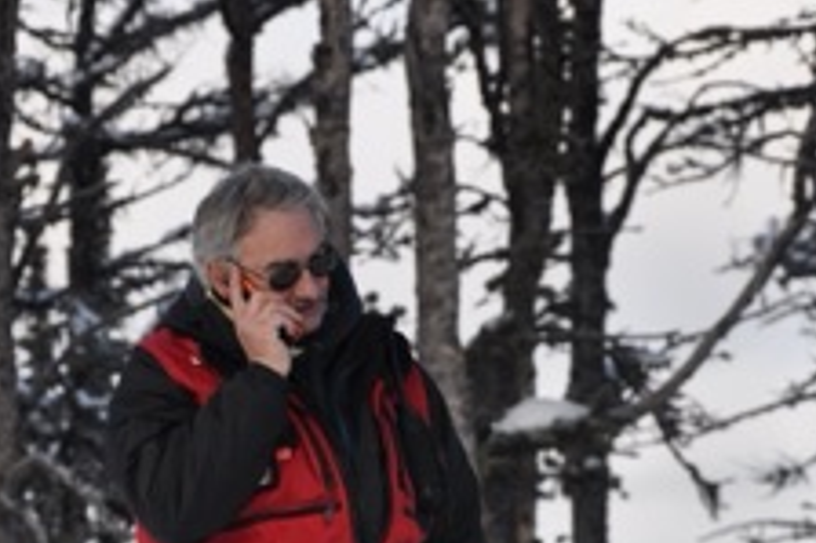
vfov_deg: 4.1
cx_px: 251
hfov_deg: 6.1
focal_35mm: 338
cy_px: 519
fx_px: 7657
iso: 250
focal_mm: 105
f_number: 5.6
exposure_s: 1/500
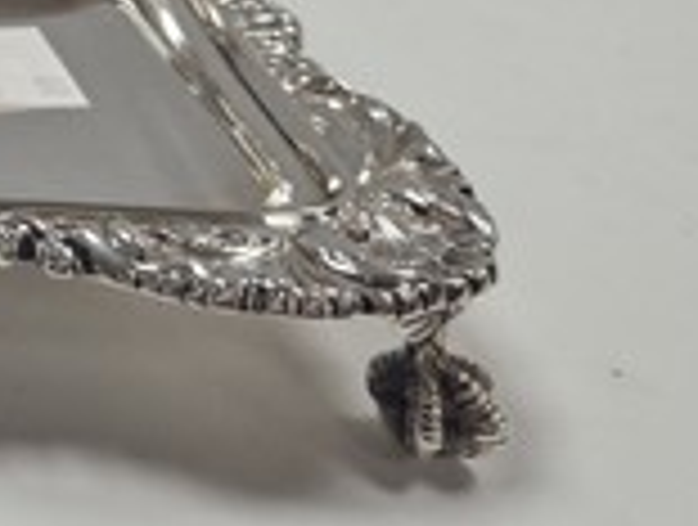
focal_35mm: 74
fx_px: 1496
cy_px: -65
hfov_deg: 22.5
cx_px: -288
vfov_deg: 19.1
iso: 125
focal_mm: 5.4
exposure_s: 1/180
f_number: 1.8
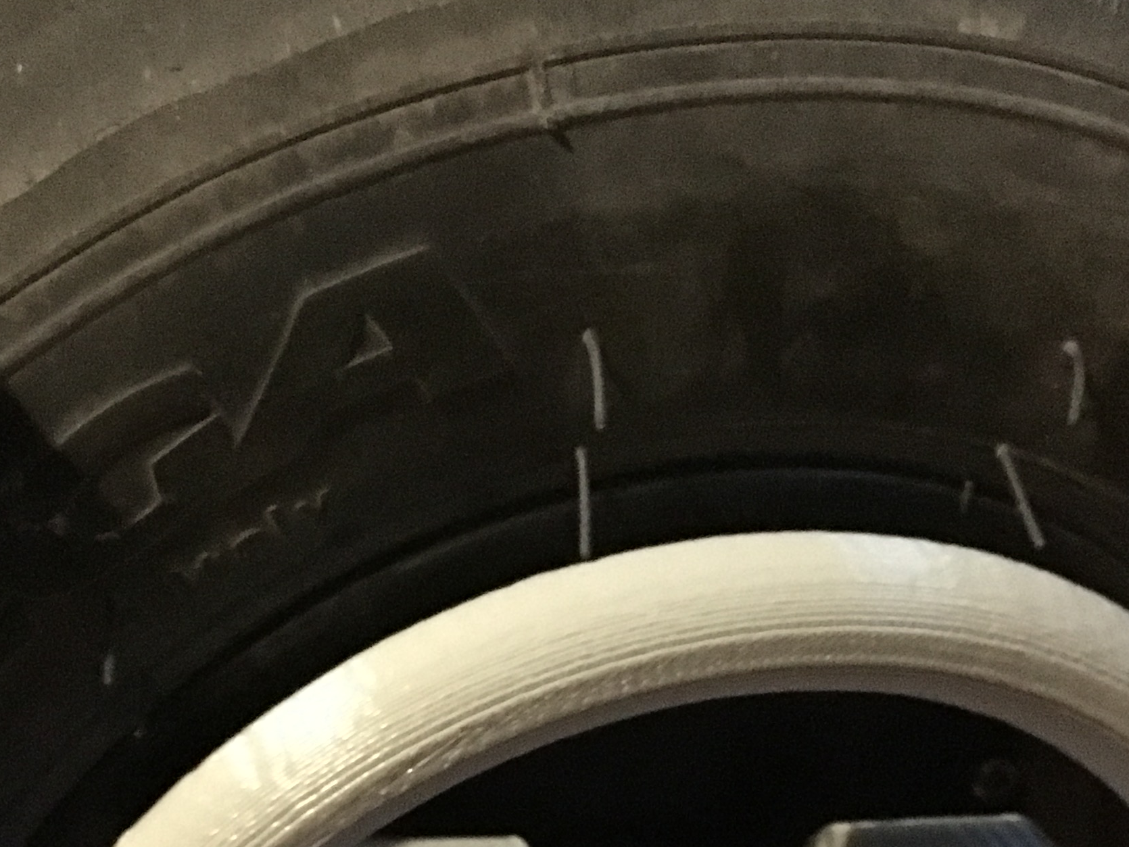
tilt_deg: -40.4
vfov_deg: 20.5
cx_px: 450
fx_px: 2283
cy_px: 808
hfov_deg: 27.7
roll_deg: +15.0
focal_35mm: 70
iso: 1600
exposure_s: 1/17
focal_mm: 4.15
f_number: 2.2
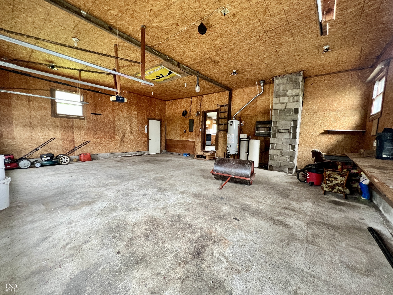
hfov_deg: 106.2
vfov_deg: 89.9
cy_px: 148
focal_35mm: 13
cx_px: 196
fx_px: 148
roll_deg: -1.9
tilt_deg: -5.1
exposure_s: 1/60
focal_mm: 1.57
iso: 250
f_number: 1.8
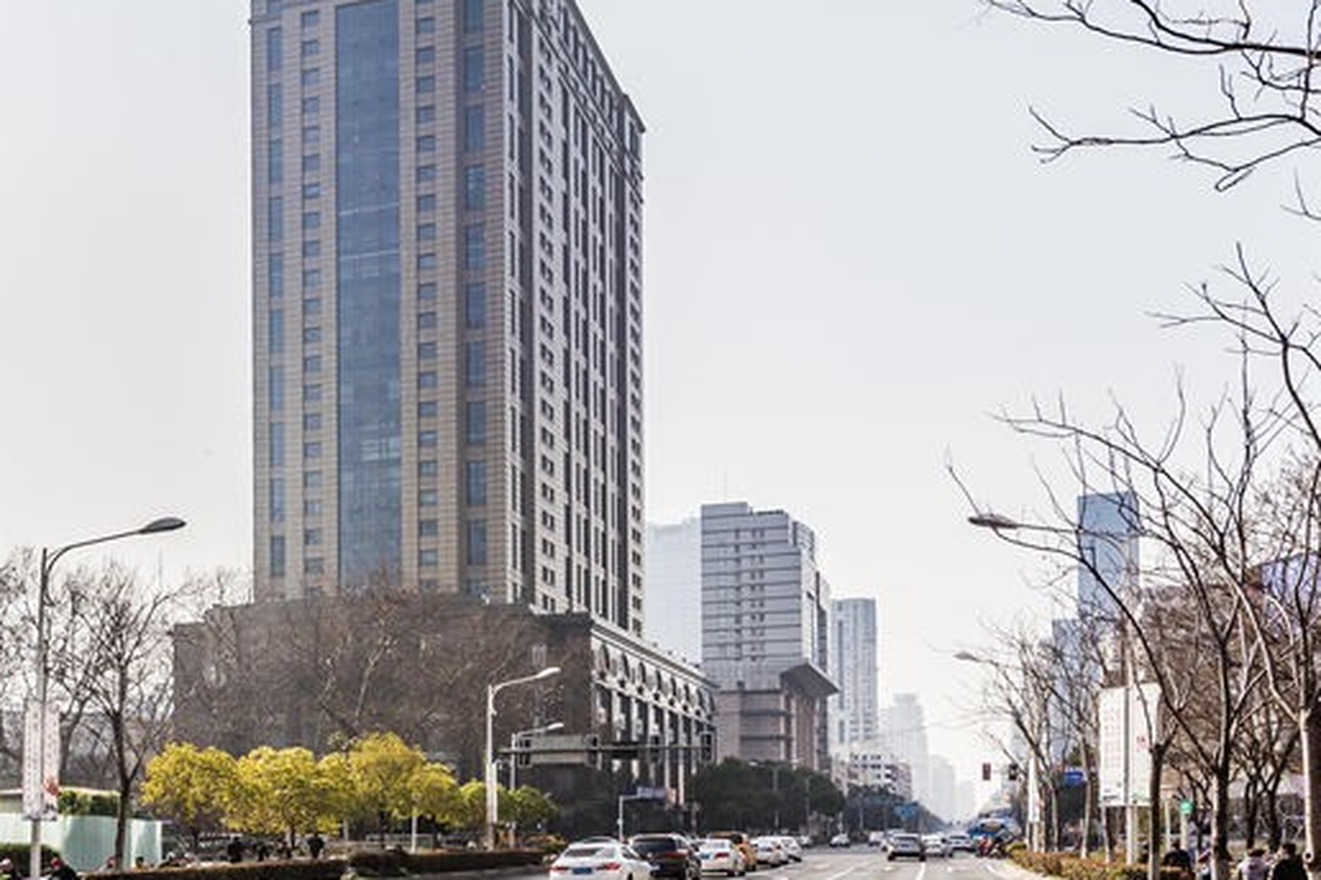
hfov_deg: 58.6
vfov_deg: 41.3
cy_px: 244
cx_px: 420
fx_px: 1137
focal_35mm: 31
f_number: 8
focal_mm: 20
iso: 100
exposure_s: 1/400
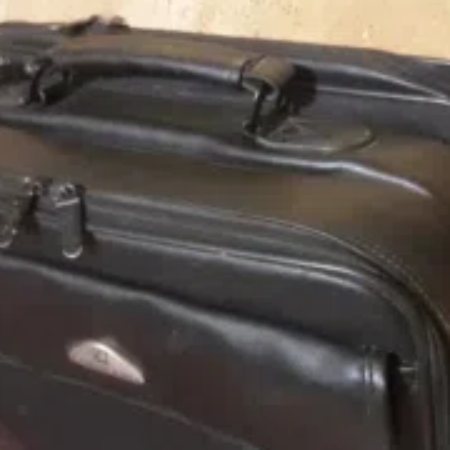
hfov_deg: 29.0
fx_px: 868
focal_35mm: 59
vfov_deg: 29.0
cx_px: 198
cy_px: 195
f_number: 1.9
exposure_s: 1/20
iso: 640
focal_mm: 2.2
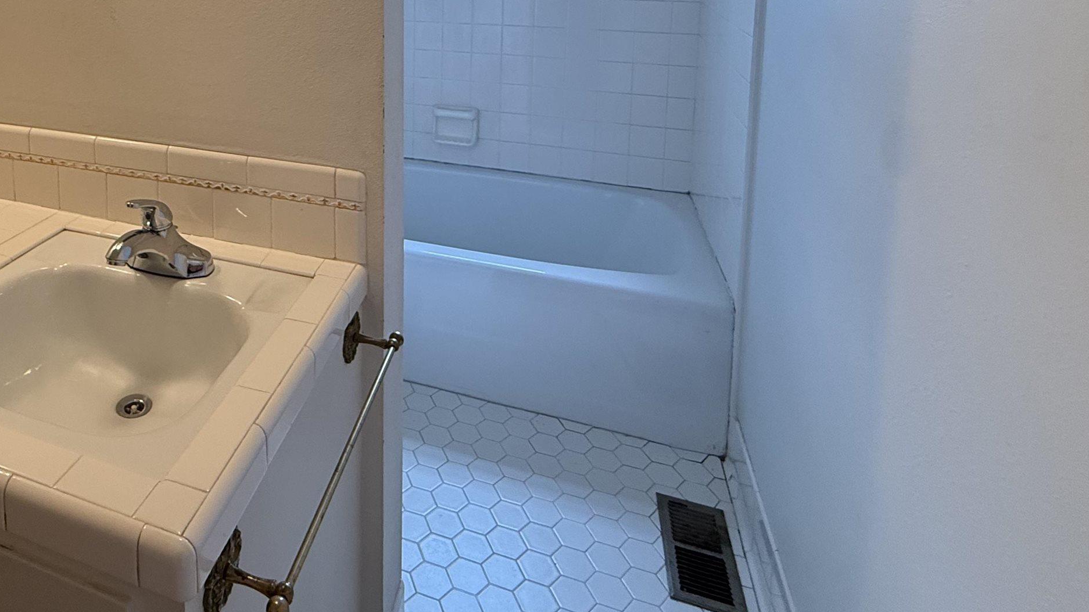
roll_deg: +0.5
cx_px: 274
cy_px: 8
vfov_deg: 40.6
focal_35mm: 25
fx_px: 722
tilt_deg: -6.4
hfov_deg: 69.2
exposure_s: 1/120
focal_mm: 2.22
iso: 200
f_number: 2.2
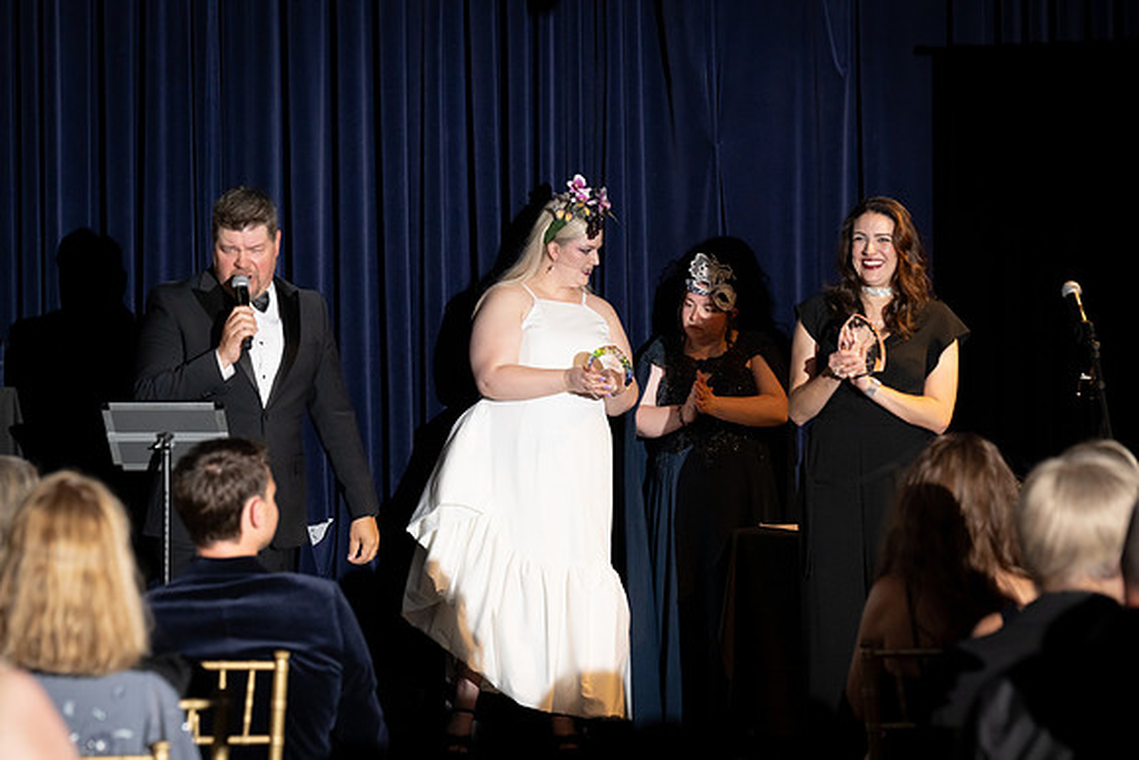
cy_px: 380
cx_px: 570
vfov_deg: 11.8
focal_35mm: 116
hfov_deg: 17.6
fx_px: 3671
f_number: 5
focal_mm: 116
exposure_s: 1/200
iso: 2500
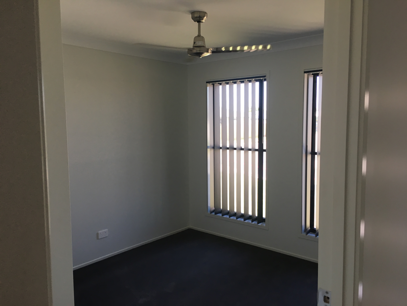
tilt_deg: -5.0
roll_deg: +0.7
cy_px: 153
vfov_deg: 48.2
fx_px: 341
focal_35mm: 29
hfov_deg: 61.7
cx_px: 204
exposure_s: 1/33
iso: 25
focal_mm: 4.15
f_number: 2.2
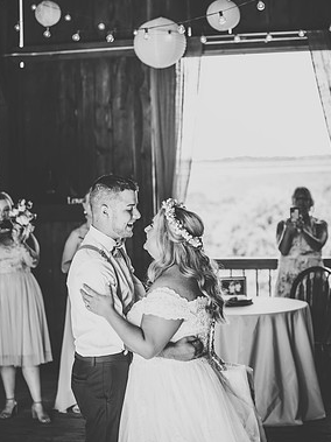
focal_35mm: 80
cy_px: 185
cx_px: 161
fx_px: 1021
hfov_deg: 18.4
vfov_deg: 24.4
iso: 320
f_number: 2.8
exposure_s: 1/400
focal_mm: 70
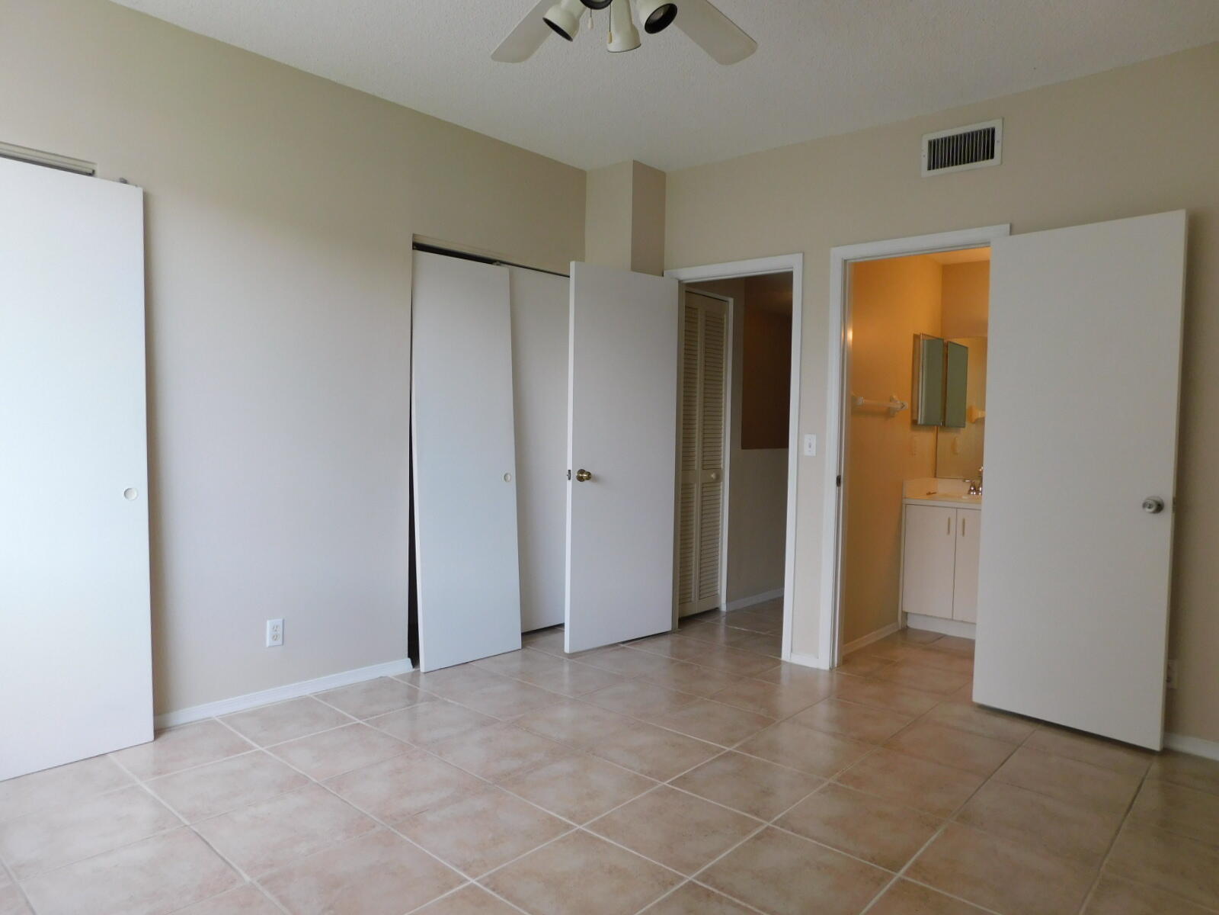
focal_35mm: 23
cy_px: 458
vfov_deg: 58.9
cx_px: 610
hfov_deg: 73.9
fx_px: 810
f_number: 3
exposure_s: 1/50
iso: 125
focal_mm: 4
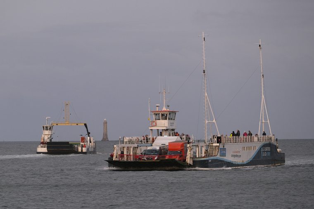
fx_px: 1832
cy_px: 104
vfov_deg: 6.5
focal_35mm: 210
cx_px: 157
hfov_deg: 9.8
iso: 800
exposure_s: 1/450
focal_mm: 140
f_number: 4
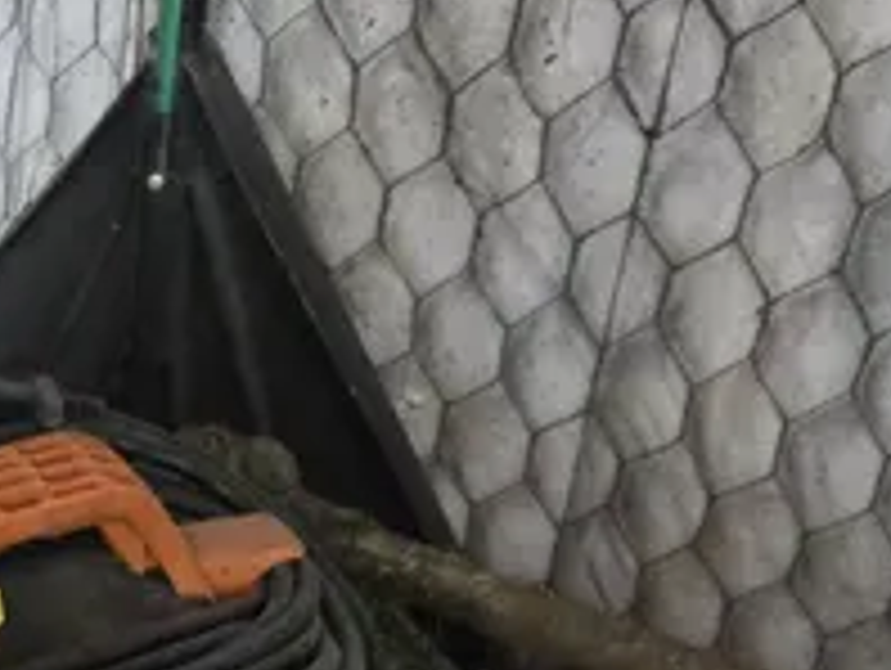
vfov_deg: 14.6
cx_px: -166
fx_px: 2242
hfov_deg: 21.0
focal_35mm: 87
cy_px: 1252
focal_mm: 5.4
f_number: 1.8
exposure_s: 1/60
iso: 1600
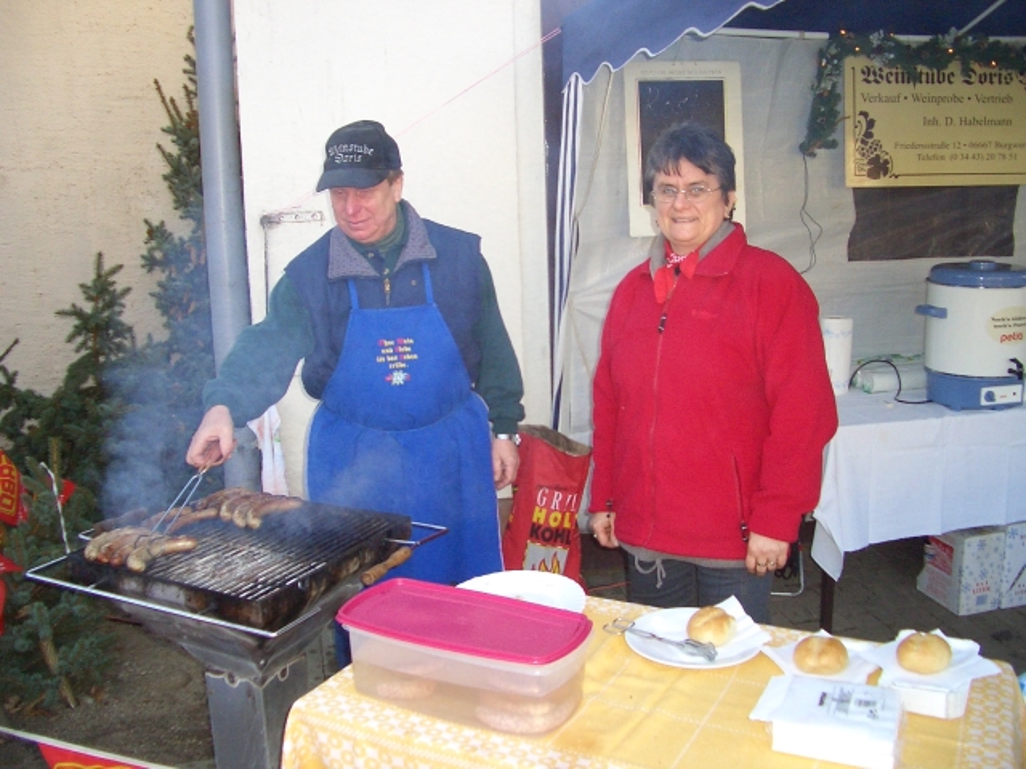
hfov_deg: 52.6
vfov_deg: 40.7
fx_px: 1037
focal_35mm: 35
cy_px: 384
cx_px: 513
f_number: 2.6
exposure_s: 1/400
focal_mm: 5.8
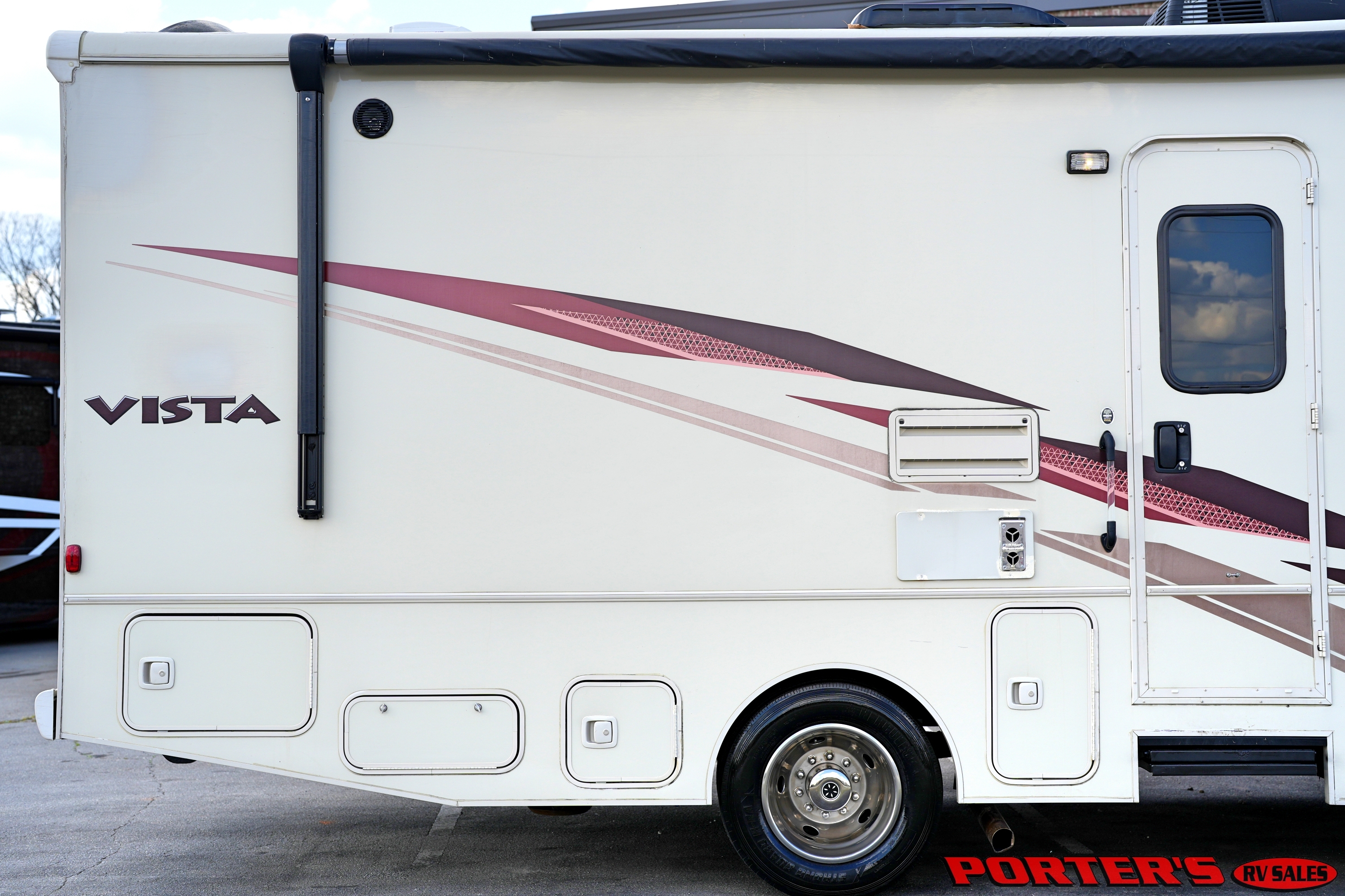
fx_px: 1868
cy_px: 448
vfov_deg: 27.0
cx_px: 672
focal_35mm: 50
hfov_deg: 39.6
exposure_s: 1/640
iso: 100
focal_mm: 50
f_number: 3.2
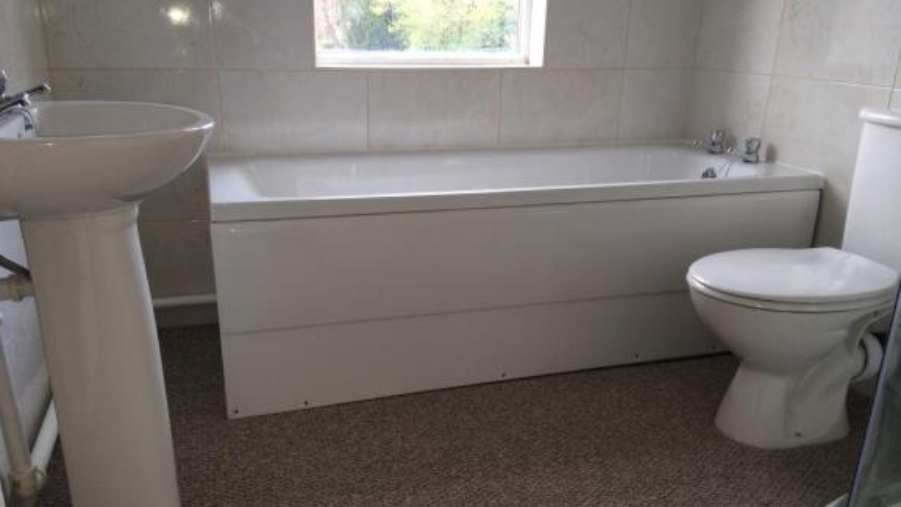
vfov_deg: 35.5
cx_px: 447
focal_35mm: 33
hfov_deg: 59.5
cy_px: 305
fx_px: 789
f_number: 2.2
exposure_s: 1/30
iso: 40
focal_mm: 4.12
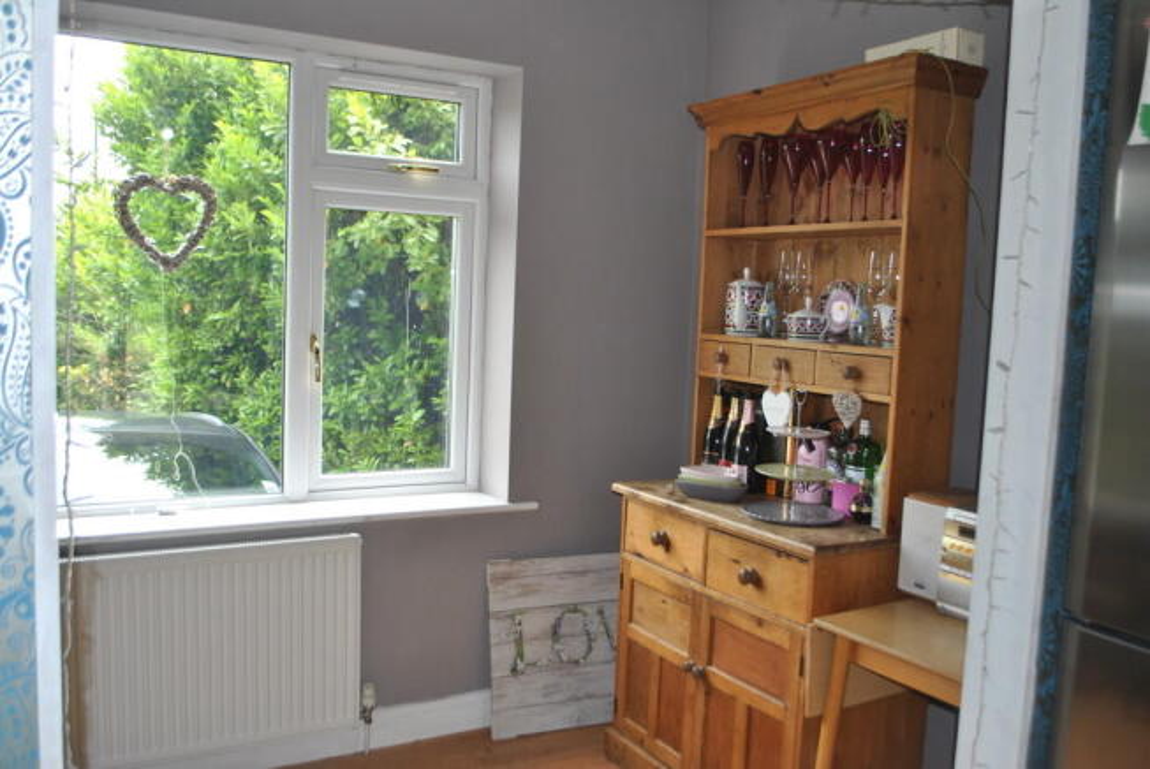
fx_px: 1055
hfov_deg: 57.2
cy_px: 384
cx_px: 575
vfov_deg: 40.1
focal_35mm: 33
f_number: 3.8
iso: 180
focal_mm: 22
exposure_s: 1/125
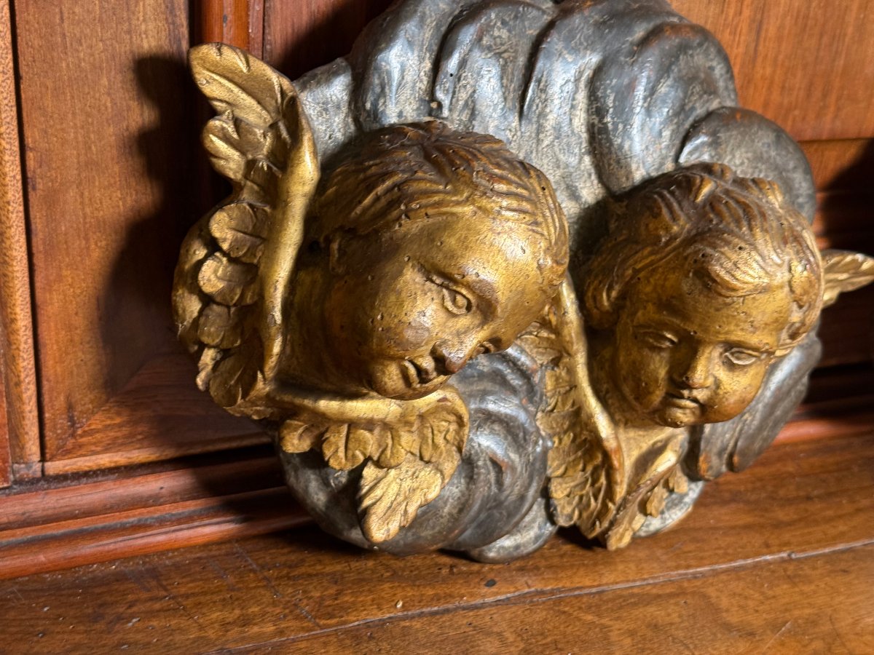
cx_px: 437
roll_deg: -5.5
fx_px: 1212
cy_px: 328
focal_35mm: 48
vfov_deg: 30.3
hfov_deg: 39.7
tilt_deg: -25.3
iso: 160
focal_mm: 6.76
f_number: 1.78
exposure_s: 1/60
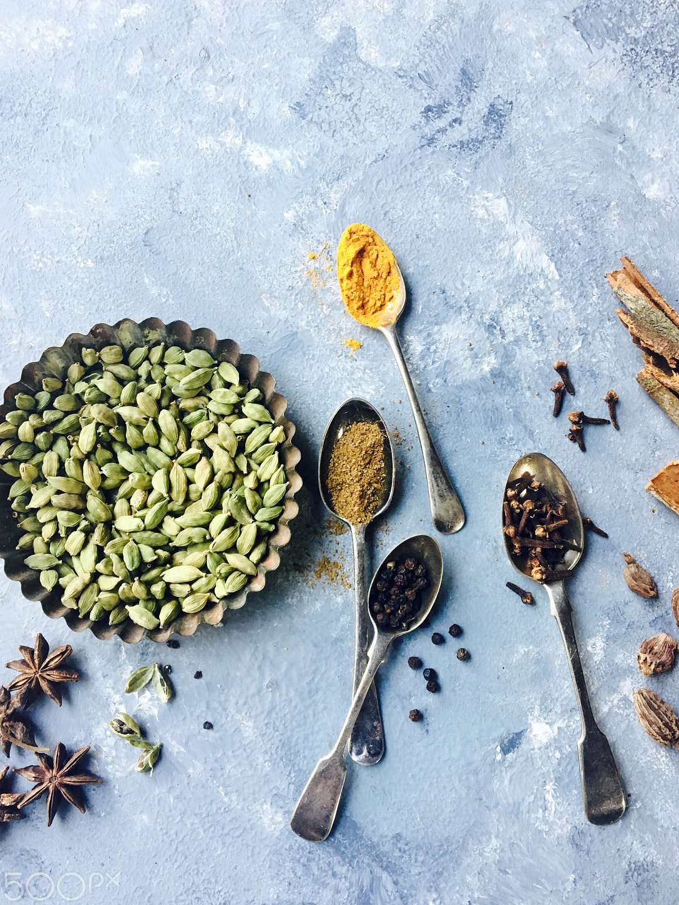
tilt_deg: -83.2
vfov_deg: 56.8
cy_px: 469
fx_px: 837
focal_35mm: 32
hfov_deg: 44.2
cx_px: 340
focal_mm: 4.15
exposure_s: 1/33
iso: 50
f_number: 2.2
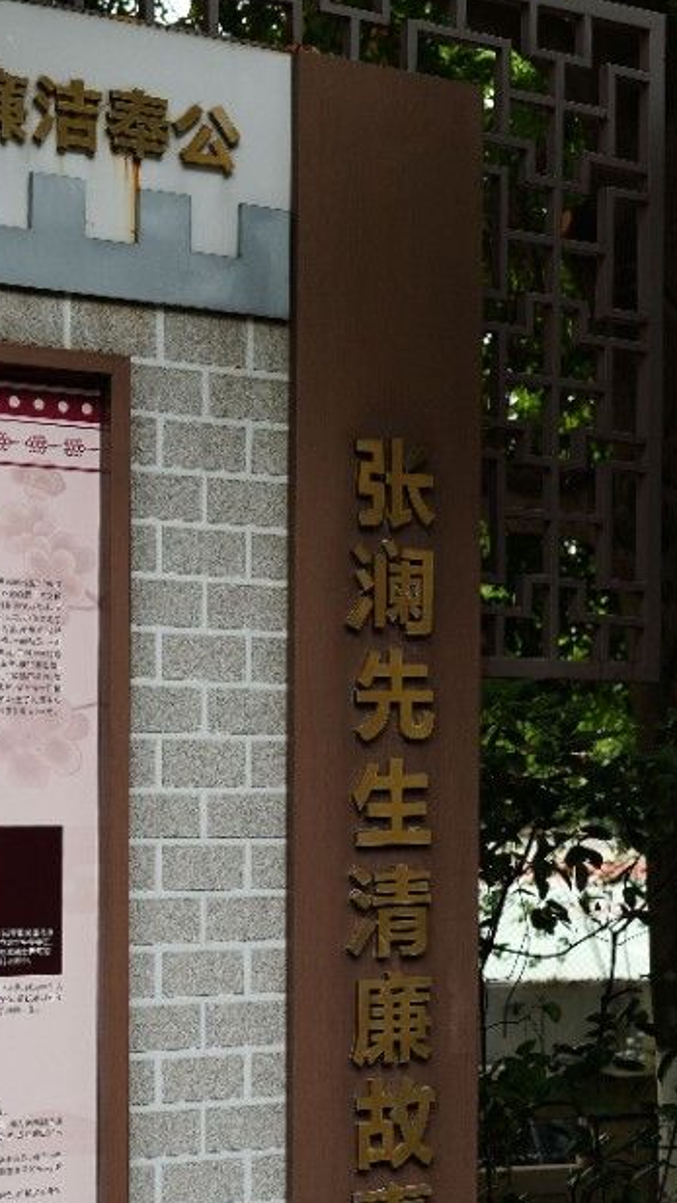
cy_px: 822
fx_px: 2426
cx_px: 683
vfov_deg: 27.7
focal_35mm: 76
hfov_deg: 15.6
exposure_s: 1/160
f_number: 4
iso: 320
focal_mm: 32
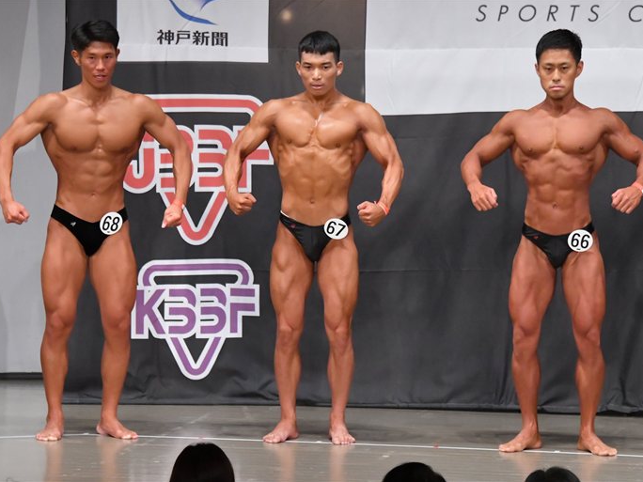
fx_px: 4551
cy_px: 241
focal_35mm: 245
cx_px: 299
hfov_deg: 8.1
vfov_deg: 6.1
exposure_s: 1/400
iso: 6400
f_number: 5.6
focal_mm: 150
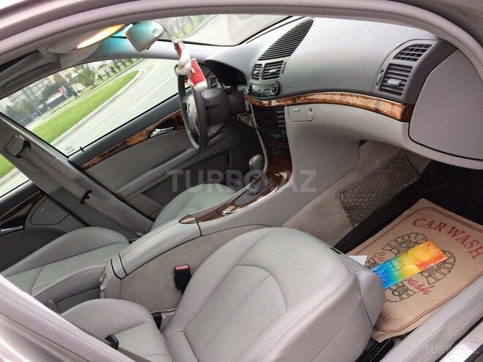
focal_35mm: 29
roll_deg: +32.7
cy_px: 181
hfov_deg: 61.7
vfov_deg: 48.2
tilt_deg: -25.8
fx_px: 405
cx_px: 242
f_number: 2.2
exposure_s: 1/33
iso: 40
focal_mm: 4.15
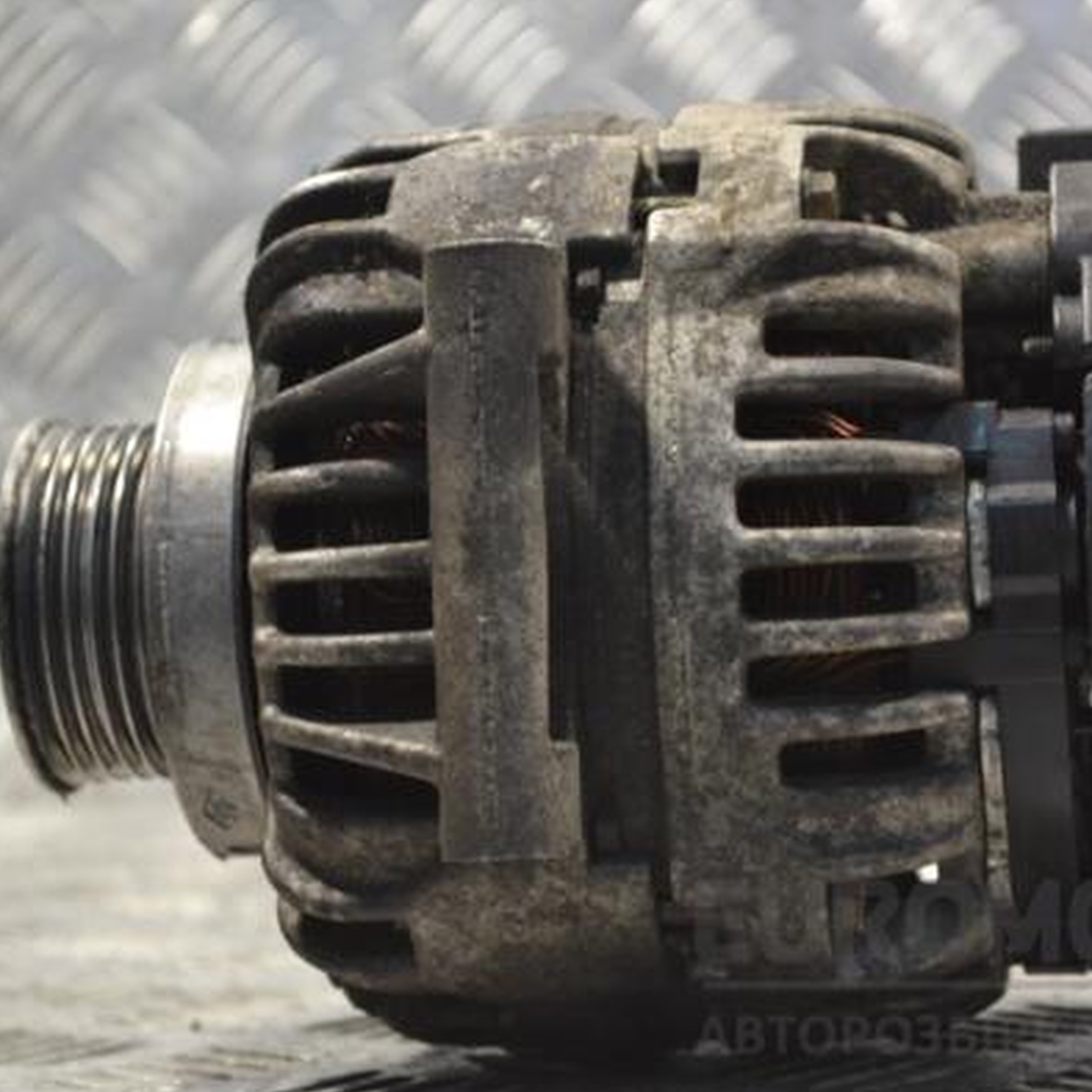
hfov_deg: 16.3
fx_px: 3806
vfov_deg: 16.3
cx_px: 643
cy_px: 552
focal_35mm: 107
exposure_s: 1/30
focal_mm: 55
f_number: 5.6
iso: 400
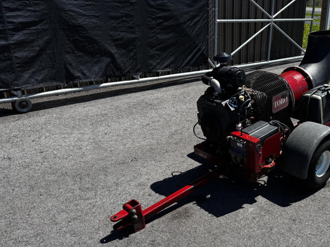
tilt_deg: -24.9
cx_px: 245
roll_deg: -2.4
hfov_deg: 49.4
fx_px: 343
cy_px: 151
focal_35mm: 36
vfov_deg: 39.5
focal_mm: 6.76
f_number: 1.78
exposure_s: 1/3247
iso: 80
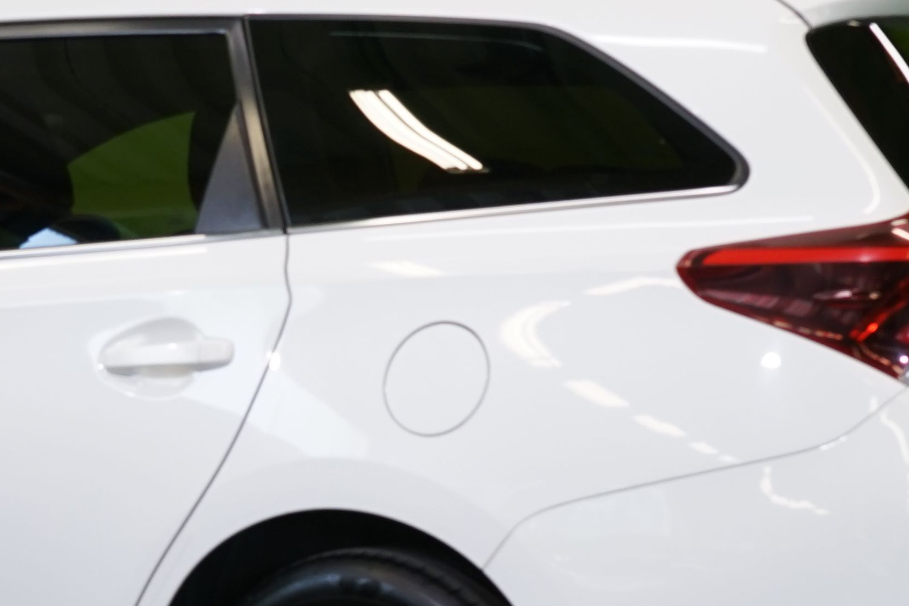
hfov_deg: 16.1
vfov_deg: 10.8
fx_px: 3206
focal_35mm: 127
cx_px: 221
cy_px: 425
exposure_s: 1/40
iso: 400
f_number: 6.3
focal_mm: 35
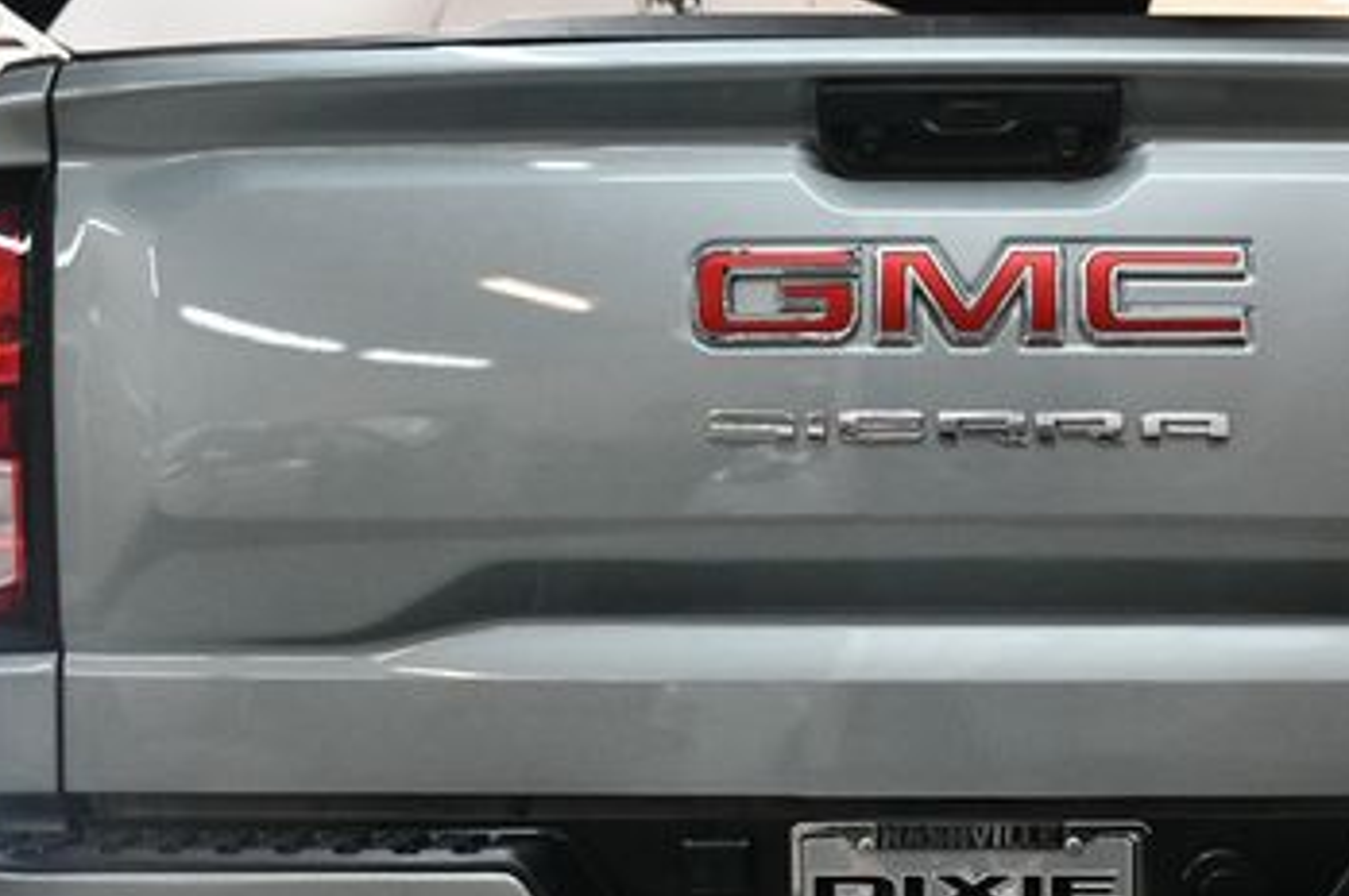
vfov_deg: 20.4
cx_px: 939
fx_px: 2471
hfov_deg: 30.2
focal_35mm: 66
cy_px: 657
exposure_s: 1/125
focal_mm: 24
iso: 1800
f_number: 3.8
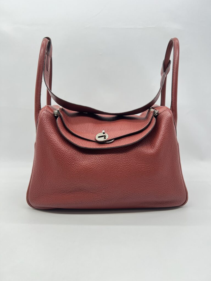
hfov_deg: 53.1
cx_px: 106
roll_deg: -0.3
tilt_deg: -9.6
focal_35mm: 26
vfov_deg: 67.3
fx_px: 211
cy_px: 140
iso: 50
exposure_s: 1/100
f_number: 1.5
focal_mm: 5.7
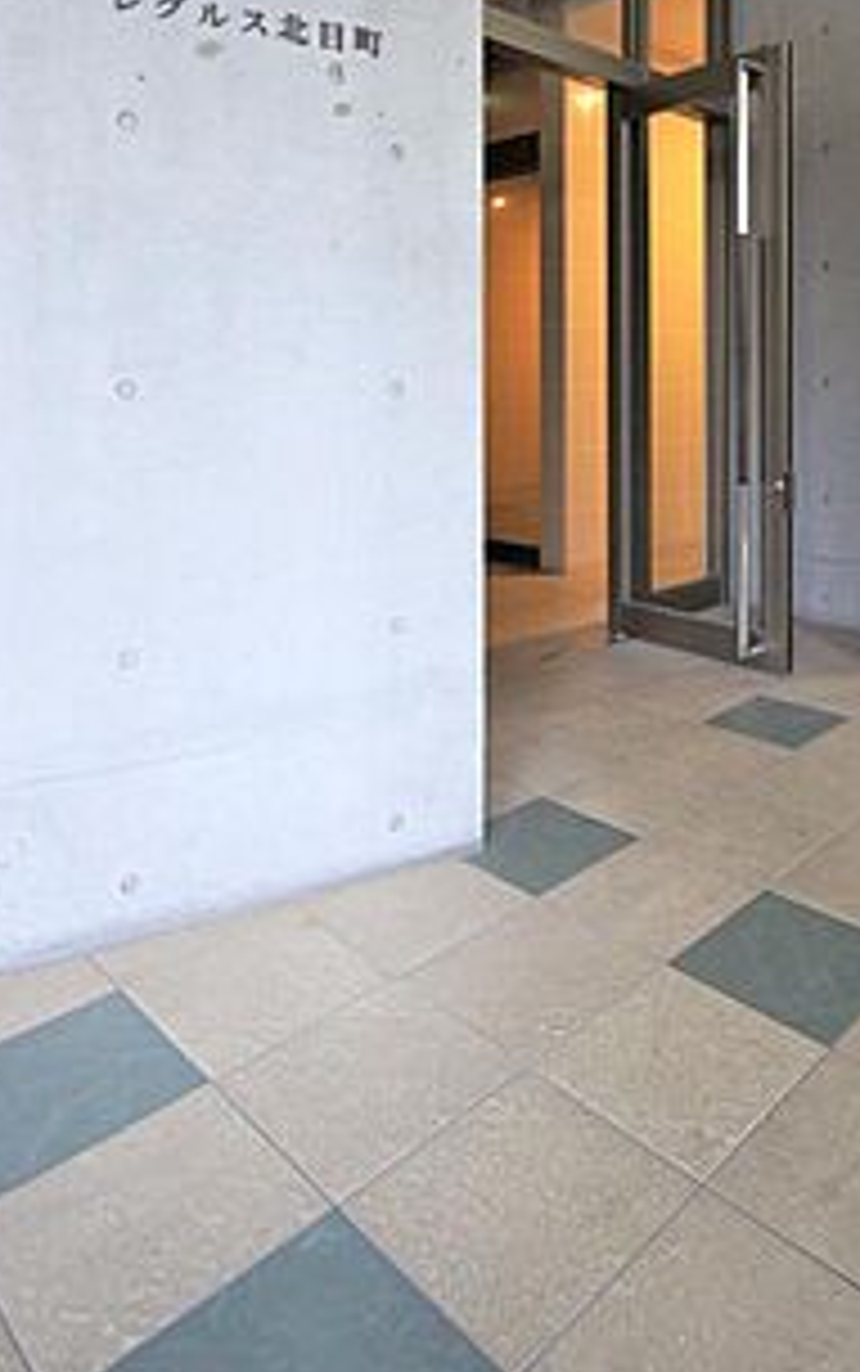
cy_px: 364
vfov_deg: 70.4
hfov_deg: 49.7
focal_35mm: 24
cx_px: 610
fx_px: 899
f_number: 3.5
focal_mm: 10
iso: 320
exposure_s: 1/30
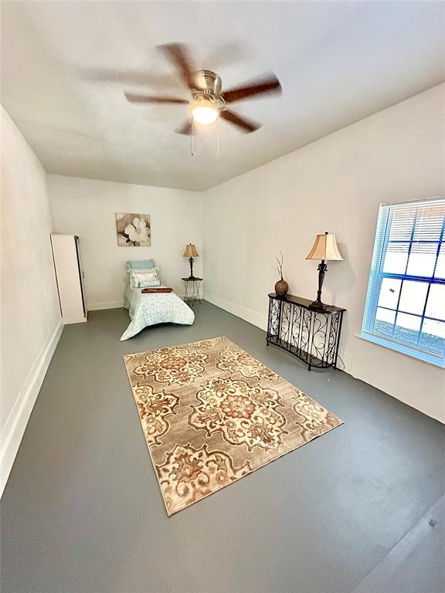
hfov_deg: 85.7
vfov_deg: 102.1
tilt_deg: -12.3
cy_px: 296
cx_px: 222
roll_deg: -0.8
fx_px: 240
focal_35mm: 14
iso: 1250
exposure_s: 1/60
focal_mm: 2.22
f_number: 2.2
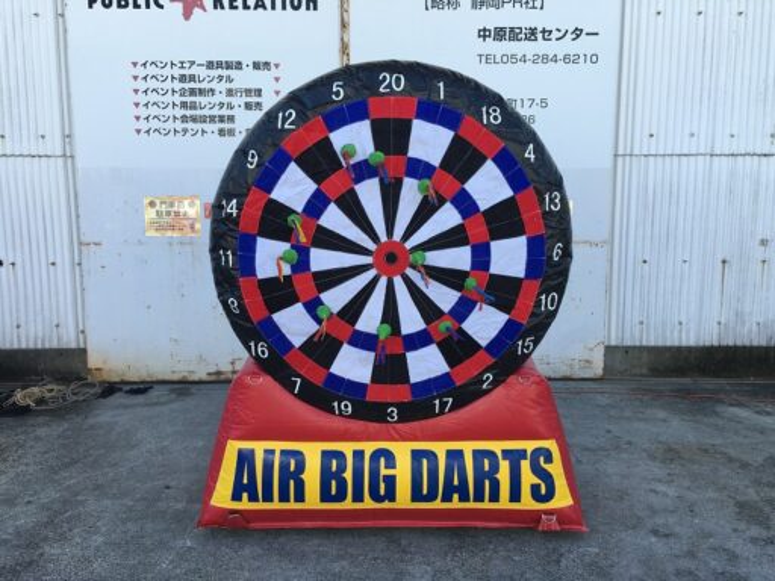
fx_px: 649
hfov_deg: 61.7
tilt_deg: -7.6
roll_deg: -0.5
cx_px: 388
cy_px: 290
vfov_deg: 48.2
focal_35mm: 29
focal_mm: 4.15
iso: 25
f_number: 2.2
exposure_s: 1/377
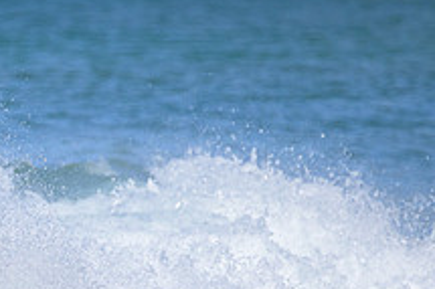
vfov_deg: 0.8
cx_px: -127
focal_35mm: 1647
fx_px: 19885
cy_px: 334
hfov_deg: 1.3
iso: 800
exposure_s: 1/2000
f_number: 11
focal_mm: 610
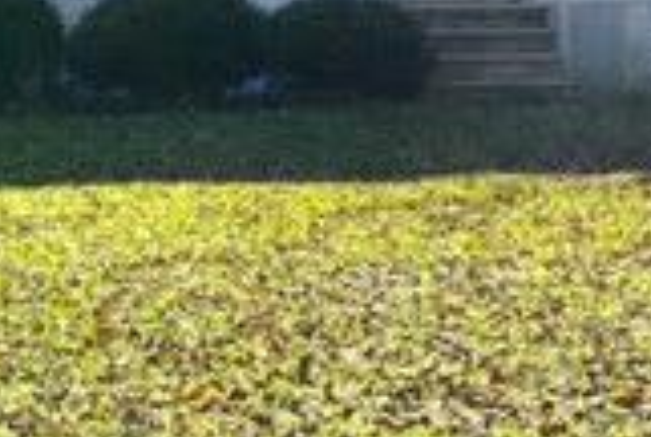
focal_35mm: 137
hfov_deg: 14.8
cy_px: -77
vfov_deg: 9.9
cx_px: 97
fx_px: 2482
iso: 400
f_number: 11
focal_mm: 23
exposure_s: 1/400
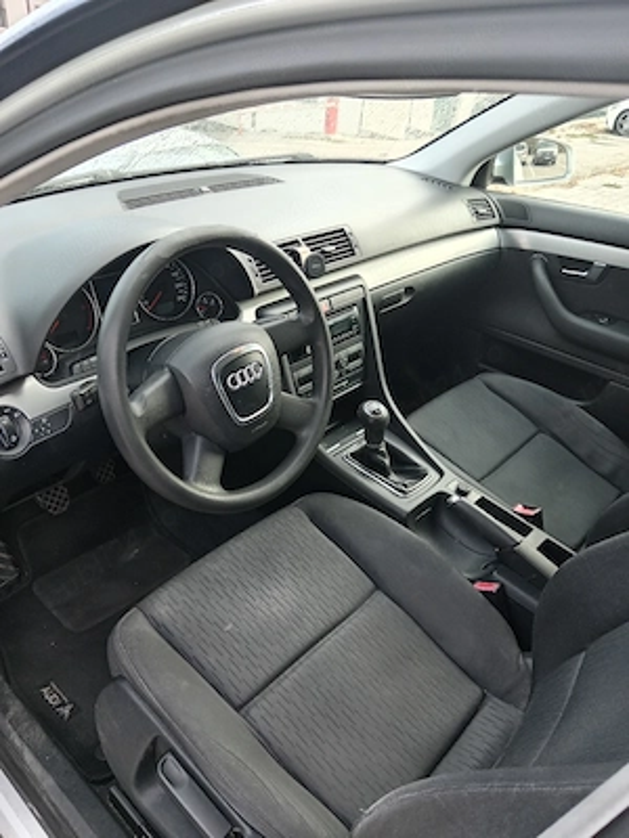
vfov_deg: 65.3
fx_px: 654
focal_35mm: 27
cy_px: 419
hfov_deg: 51.4
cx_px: 314
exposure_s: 1/101
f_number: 1.9
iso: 291
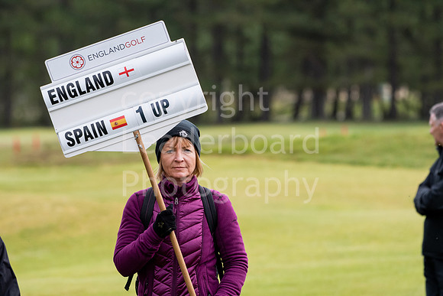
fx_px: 4431
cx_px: 222
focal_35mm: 360
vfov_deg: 3.8
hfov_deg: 5.7
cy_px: 148
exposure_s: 1/1600
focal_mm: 240
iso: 1600
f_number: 5.6
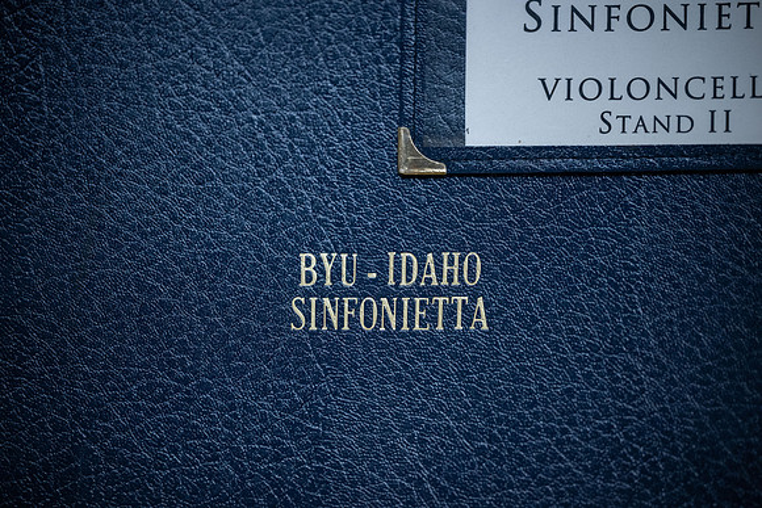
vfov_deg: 6.9
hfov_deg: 10.3
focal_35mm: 200
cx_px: 381
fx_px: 4234
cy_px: 254
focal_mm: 200
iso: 2000
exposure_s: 1/400
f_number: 2.8
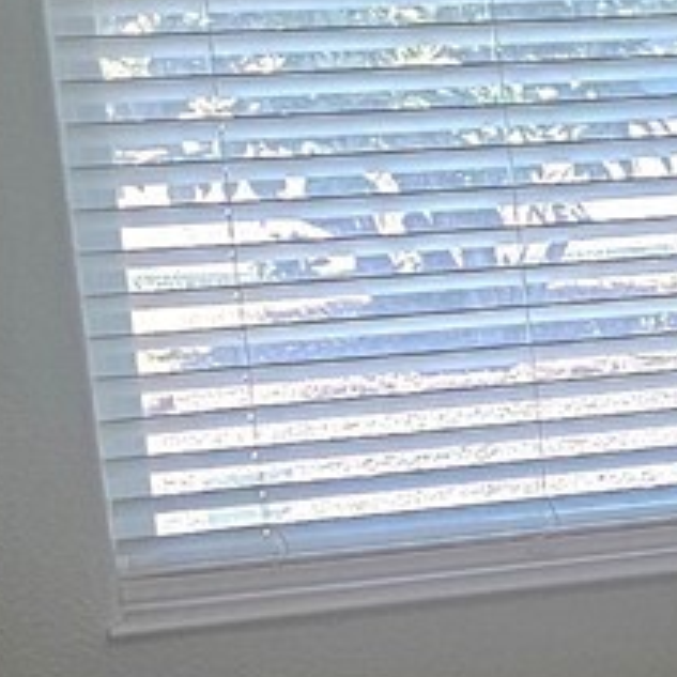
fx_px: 3408
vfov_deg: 11.3
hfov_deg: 9.6
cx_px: 1800
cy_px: 626
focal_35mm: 154
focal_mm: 6.3
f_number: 1.7
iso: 125
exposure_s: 1/182
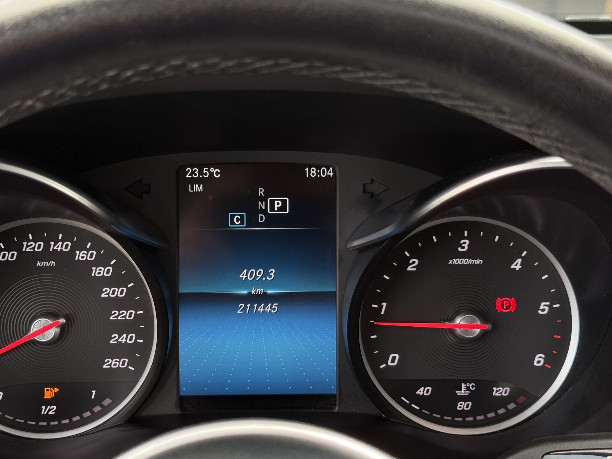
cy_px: 261
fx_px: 972
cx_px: 269
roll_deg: -0.2
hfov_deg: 34.9
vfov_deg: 26.5
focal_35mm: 55
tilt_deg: -18.1
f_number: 1.78
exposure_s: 1/121
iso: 80
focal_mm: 6.76
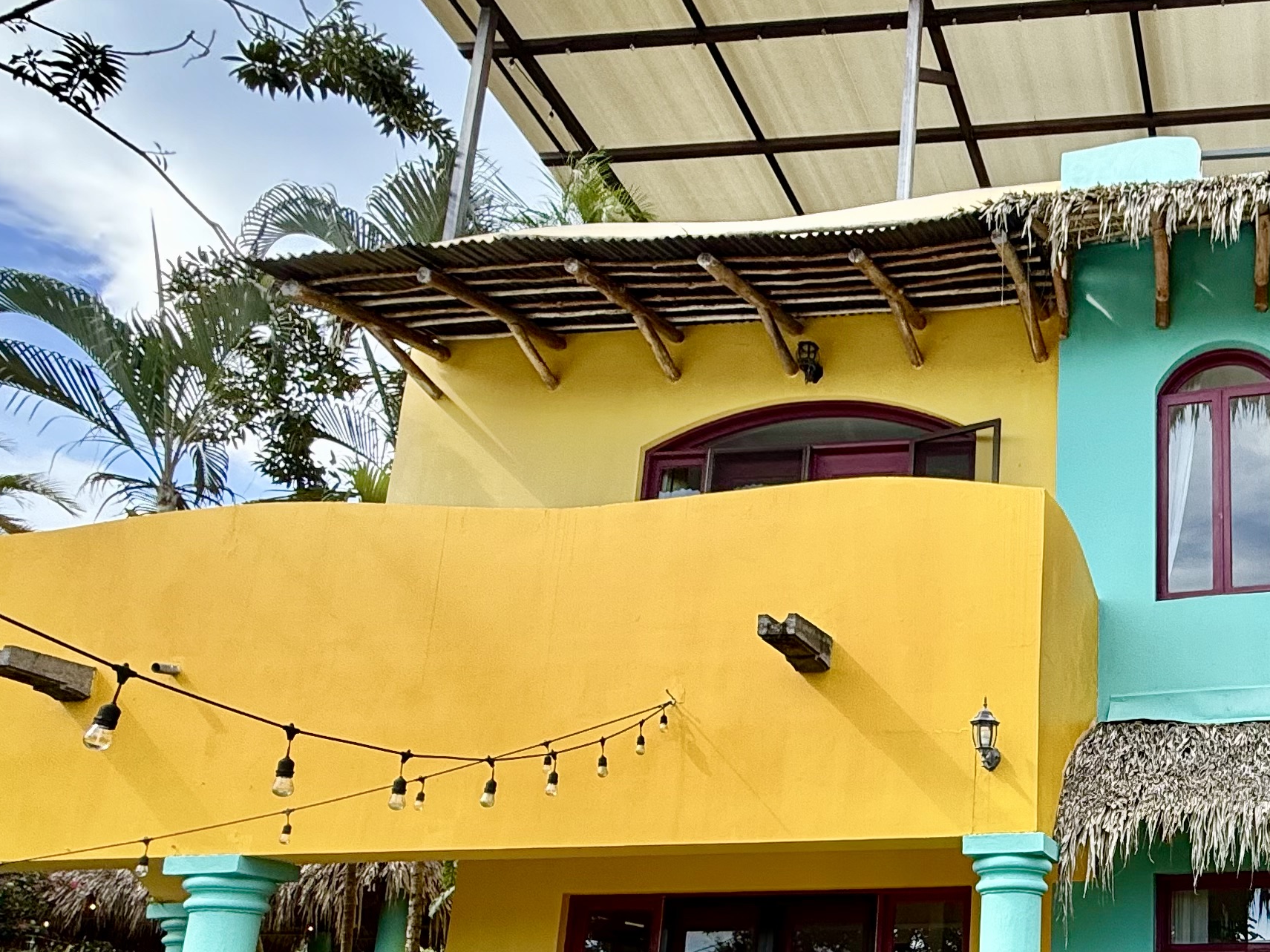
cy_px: 758
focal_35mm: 33
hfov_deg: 47.3
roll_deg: +0.9
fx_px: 1211
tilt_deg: +14.0
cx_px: 1230
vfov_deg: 41.2
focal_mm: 2.22
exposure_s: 1/535
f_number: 2.2
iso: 50
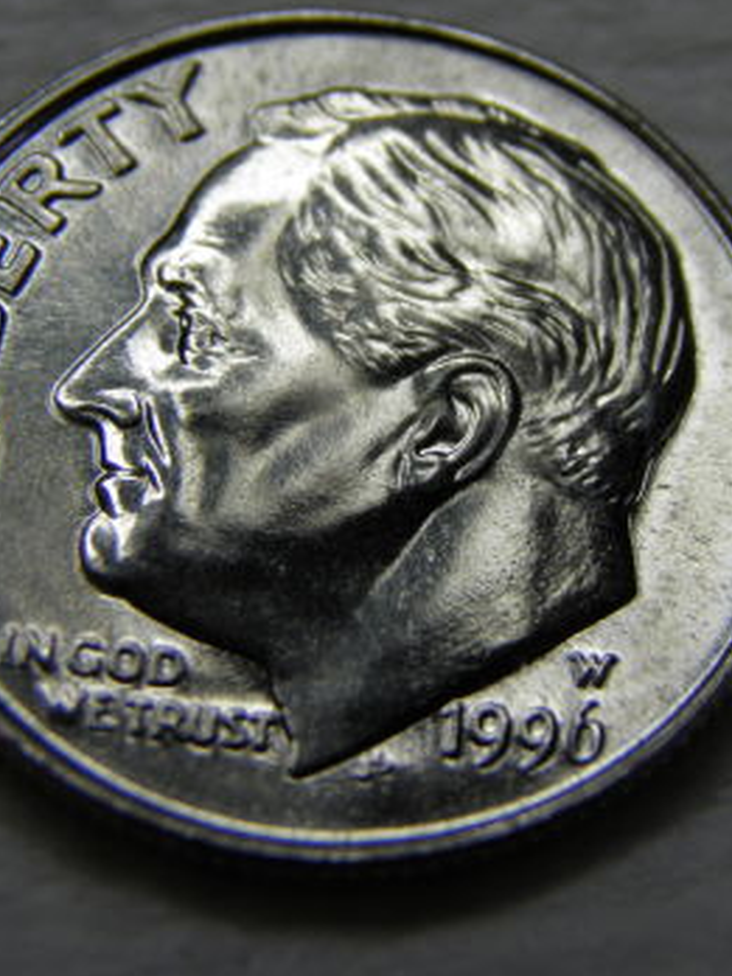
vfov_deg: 13.6
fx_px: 4088
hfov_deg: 10.2
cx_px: 415
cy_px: 351
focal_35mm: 145
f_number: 4.4
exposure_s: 1/80
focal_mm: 15.2
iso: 50
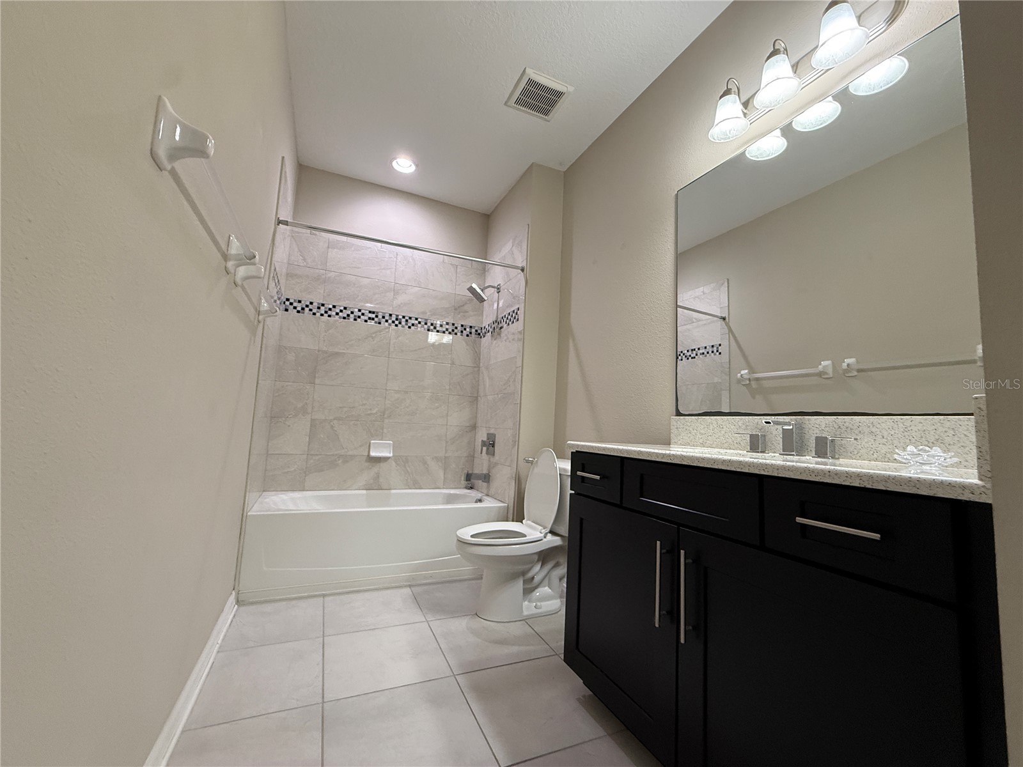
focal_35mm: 14
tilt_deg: +6.4
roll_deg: -3.7
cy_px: 384
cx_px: 512
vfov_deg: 85.7
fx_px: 414
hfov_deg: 102.1
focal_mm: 2.22
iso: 320
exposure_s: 1/120
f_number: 2.2
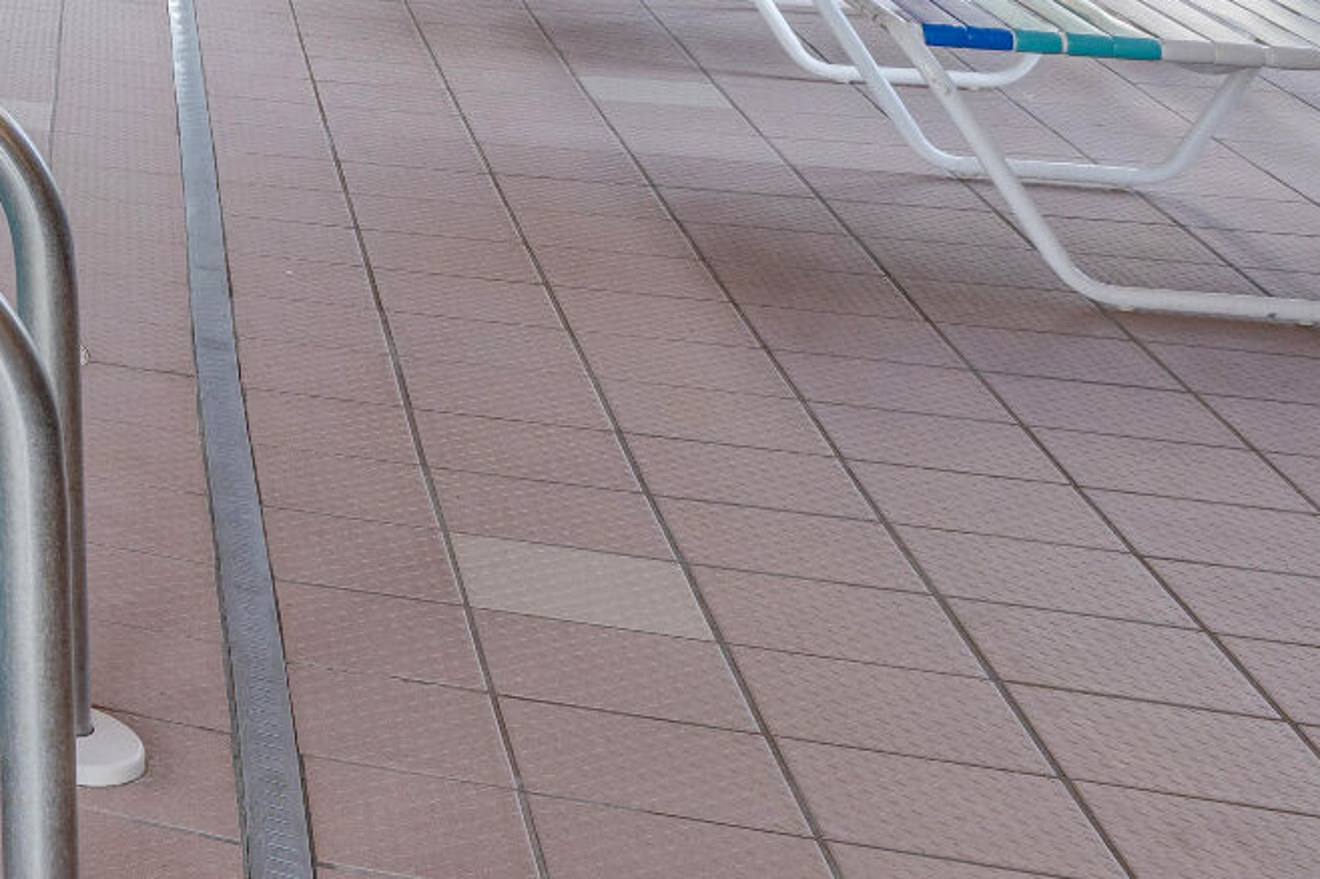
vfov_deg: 16.6
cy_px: -405
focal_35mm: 75
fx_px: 2759
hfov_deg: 18.4
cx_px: -1282
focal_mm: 16.5
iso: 320
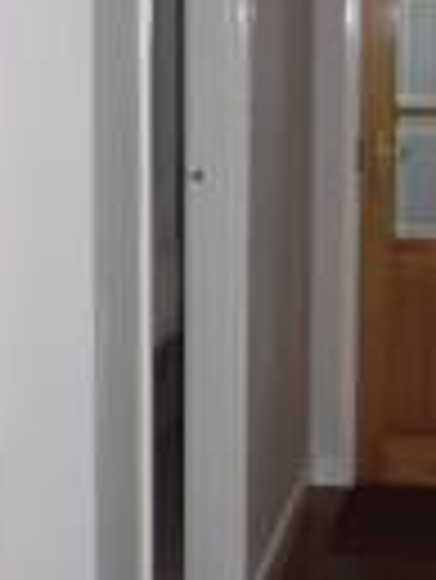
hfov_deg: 18.8
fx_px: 1308
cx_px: 310
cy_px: 178
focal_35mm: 78
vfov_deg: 24.8
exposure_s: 1/30
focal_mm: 4.1
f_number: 2.8
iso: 100
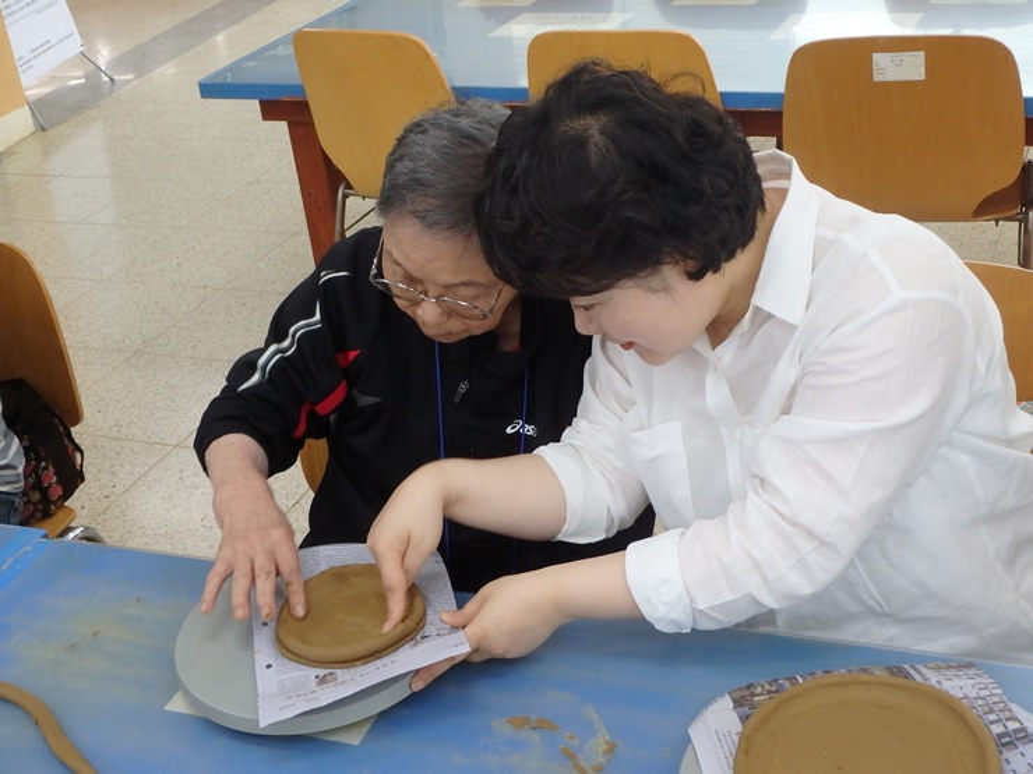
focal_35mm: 45
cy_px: 387
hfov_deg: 42.1
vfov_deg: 32.2
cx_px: 516
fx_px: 1343
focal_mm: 8.1
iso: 320
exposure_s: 1/50
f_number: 5.2
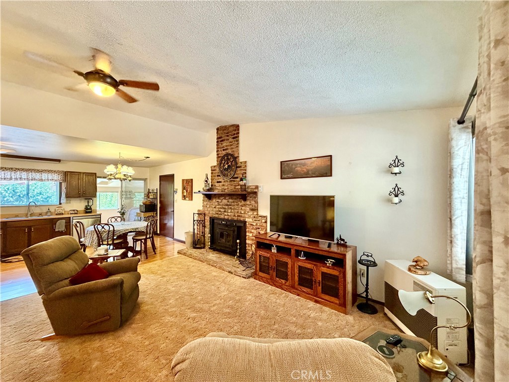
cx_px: 254
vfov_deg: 85.7
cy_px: 191
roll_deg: -0.1
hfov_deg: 102.1
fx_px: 206
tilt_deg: +0.1
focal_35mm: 14
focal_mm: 2.22
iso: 500
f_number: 2.2
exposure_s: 1/60
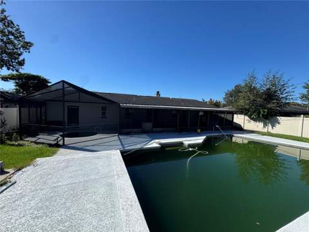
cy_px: 116
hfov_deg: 102.1
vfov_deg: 85.7
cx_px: 154
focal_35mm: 14
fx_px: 125
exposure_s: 1/2273
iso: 50
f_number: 2.2
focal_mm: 2.22
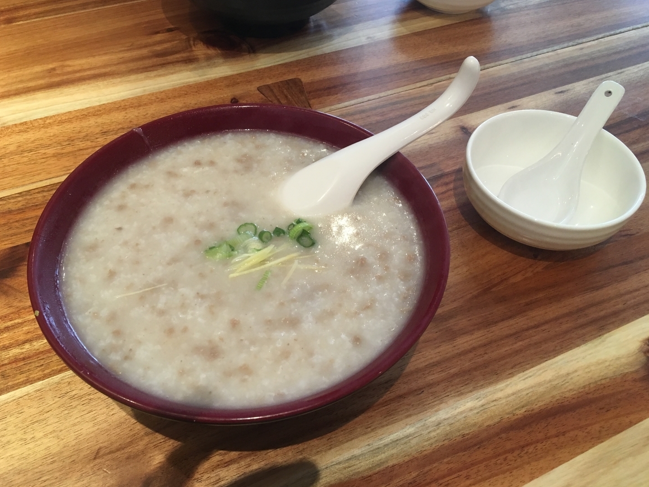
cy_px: 237
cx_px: 318
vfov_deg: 46.8
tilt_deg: -48.2
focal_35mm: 30
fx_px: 562
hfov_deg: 60.0
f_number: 2.2
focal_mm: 4.15
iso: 100
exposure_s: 1/30
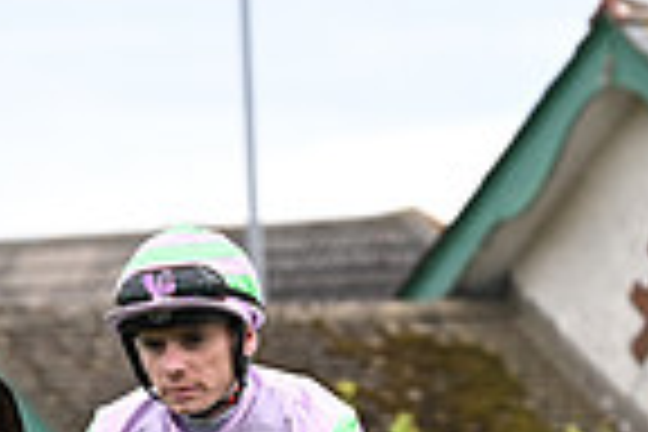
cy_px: 994
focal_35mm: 517
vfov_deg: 2.6
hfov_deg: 4.0
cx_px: 256
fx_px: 9305
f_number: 5.6
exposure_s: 1/800
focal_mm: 165
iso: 640
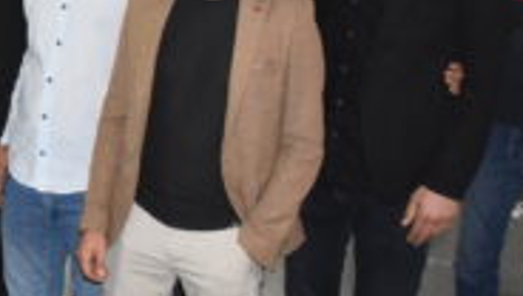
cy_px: 46
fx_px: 1277
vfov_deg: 13.1
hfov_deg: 19.7
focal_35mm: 92
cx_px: -287
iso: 1800
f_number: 3.5
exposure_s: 1/60
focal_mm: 18
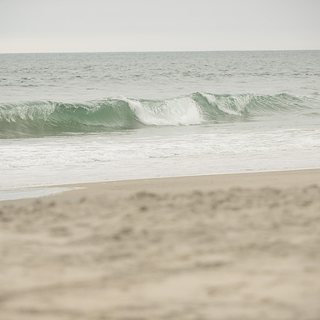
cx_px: 153
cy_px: 160
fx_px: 2688
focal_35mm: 257
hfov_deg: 6.8
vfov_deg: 6.8
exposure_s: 1/500
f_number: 4.5
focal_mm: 200
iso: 100
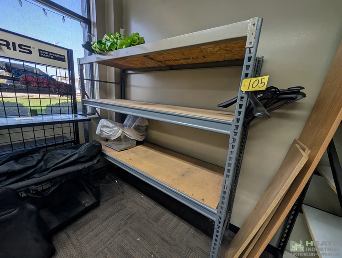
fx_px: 119
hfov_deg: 110.4
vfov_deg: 94.7
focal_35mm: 12
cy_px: 129
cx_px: 171
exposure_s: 1/40
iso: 78
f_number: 1.7
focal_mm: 2.02
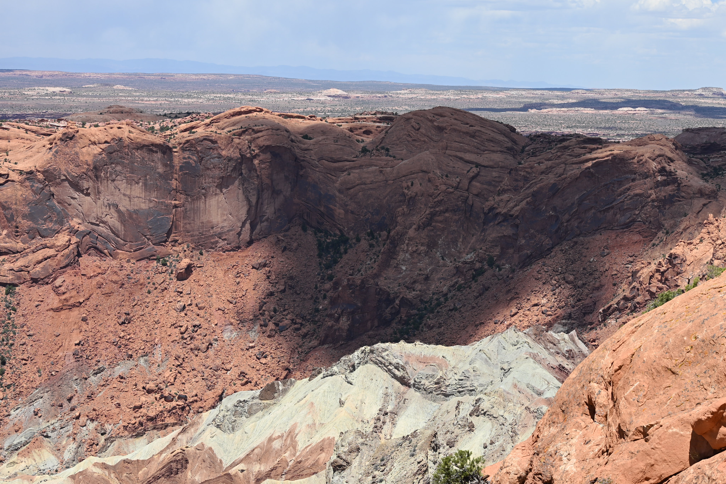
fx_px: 1492
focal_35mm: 74
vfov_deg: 18.4
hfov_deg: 27.3
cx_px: 443
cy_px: 287
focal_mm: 50
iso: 100
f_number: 7.1
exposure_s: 1/400
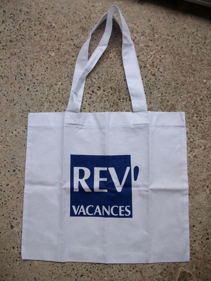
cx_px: 106
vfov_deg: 56.8
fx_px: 260
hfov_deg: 44.2
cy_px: 140
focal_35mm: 32
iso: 80
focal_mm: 5.7
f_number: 2.9
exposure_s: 1/423
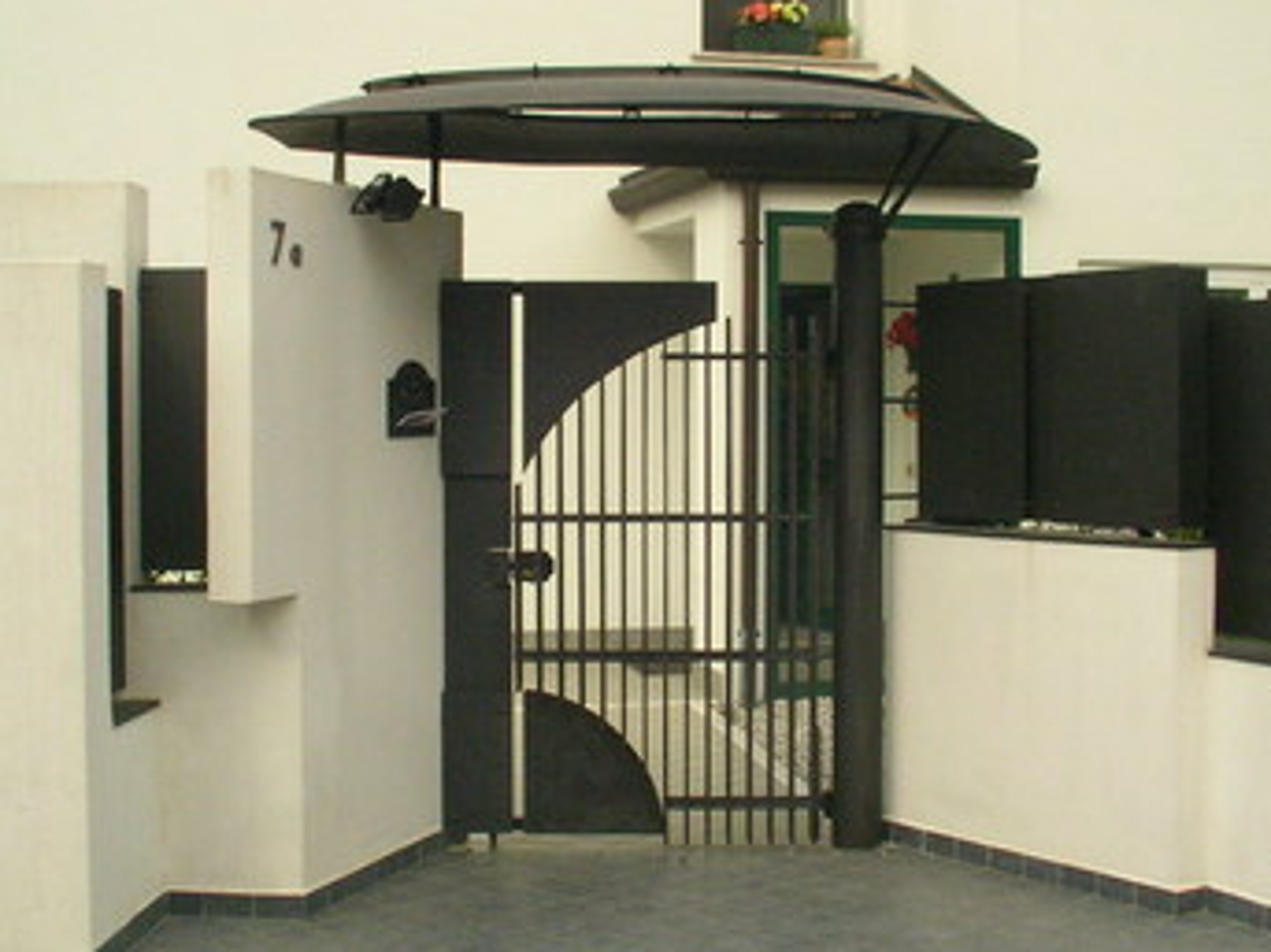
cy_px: 532
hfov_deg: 35.5
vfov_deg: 27.0
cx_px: 682
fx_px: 1982
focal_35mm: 54
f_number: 6.8
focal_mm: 5.7
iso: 200
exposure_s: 1/382
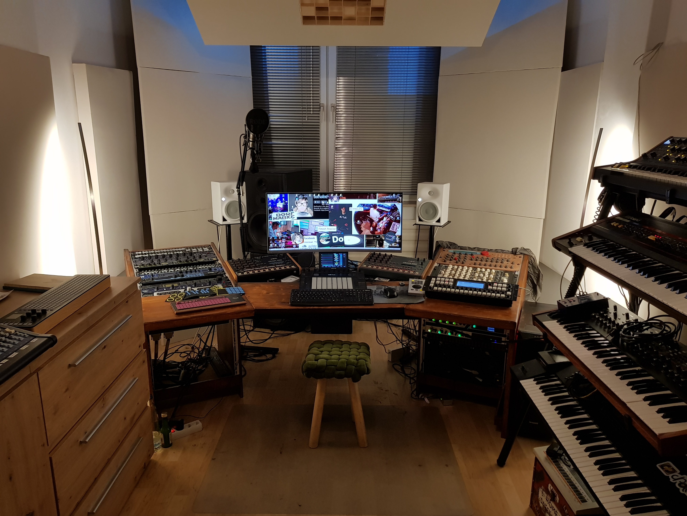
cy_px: 258
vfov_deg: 53.1
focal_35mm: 26
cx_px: 344
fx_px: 516
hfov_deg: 67.3
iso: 100
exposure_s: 1/50
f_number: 1.7
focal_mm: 4.2
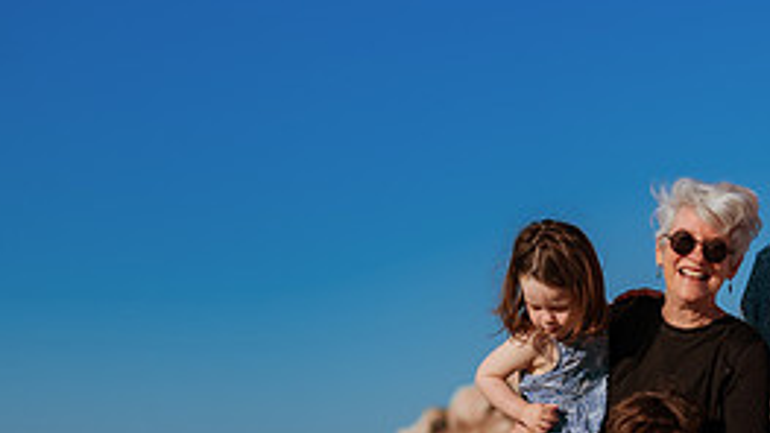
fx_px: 2736
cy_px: 537
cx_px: 521
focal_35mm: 134
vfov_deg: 8.9
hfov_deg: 16.0
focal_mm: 58
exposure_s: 1/8000
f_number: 2.5
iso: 50
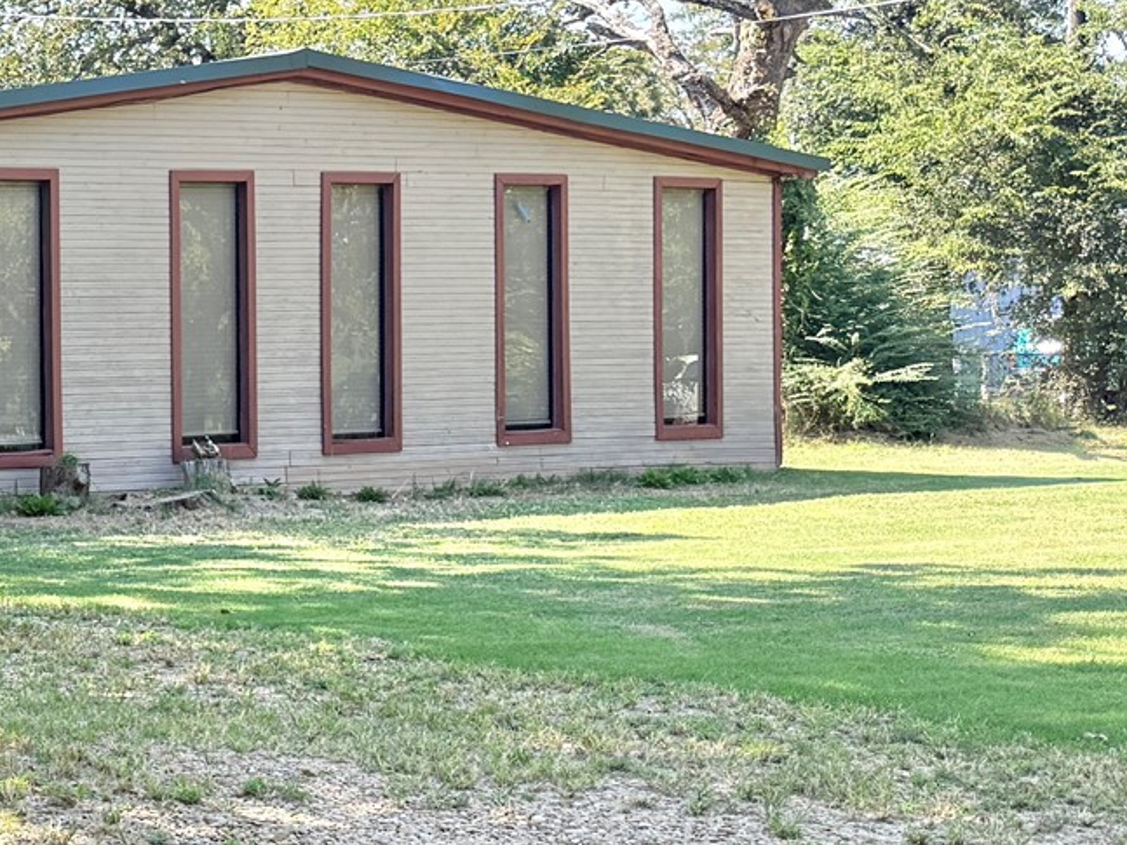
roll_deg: +0.9
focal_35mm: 76
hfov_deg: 21.1
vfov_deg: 19.4
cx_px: -629
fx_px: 2474
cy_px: 458
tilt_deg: -1.1
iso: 100
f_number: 1.78
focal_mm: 6.76
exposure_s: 1/750
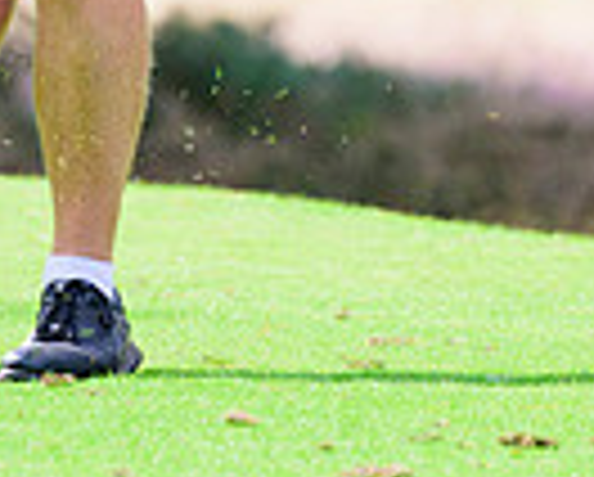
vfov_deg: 1.1
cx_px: 387
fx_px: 23874
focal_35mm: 1356
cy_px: -349
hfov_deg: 1.4
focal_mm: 310
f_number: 5.6
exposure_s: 1/1600
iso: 800
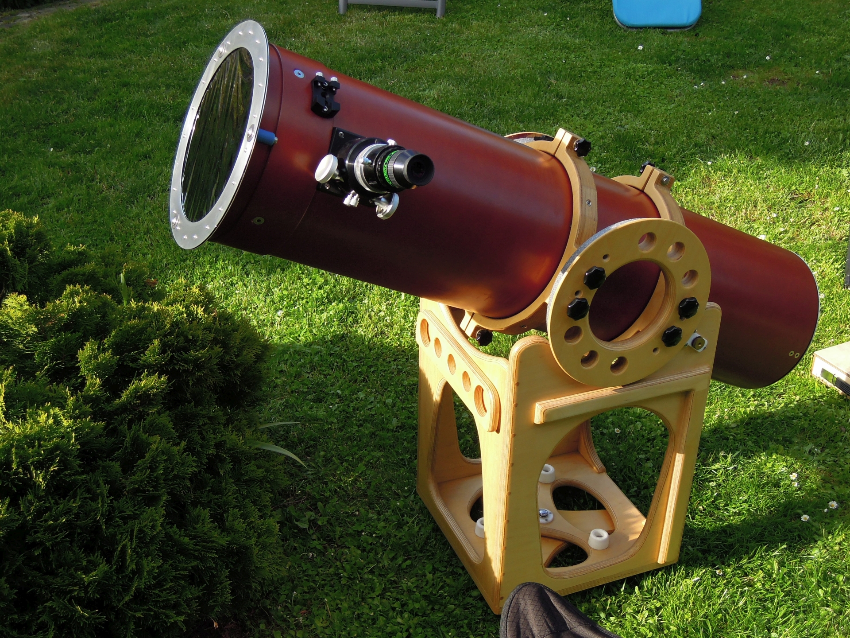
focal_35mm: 45
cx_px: 425
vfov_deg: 32.2
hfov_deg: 42.1
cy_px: 319
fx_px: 1105
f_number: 3.5
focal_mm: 8.1
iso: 160
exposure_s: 1/400
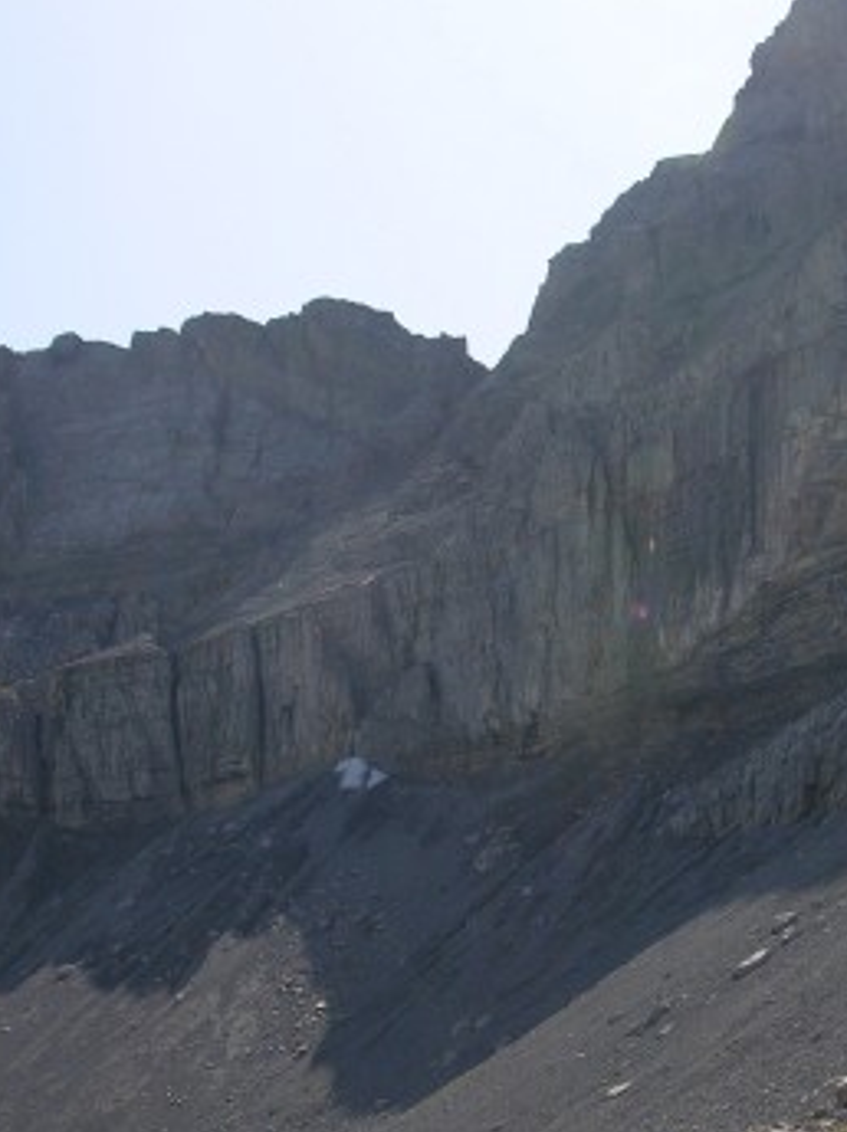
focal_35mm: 78
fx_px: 2549
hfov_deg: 18.8
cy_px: 850
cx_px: 588
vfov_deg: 24.8
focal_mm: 8.9
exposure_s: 1/190
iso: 50
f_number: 5.6
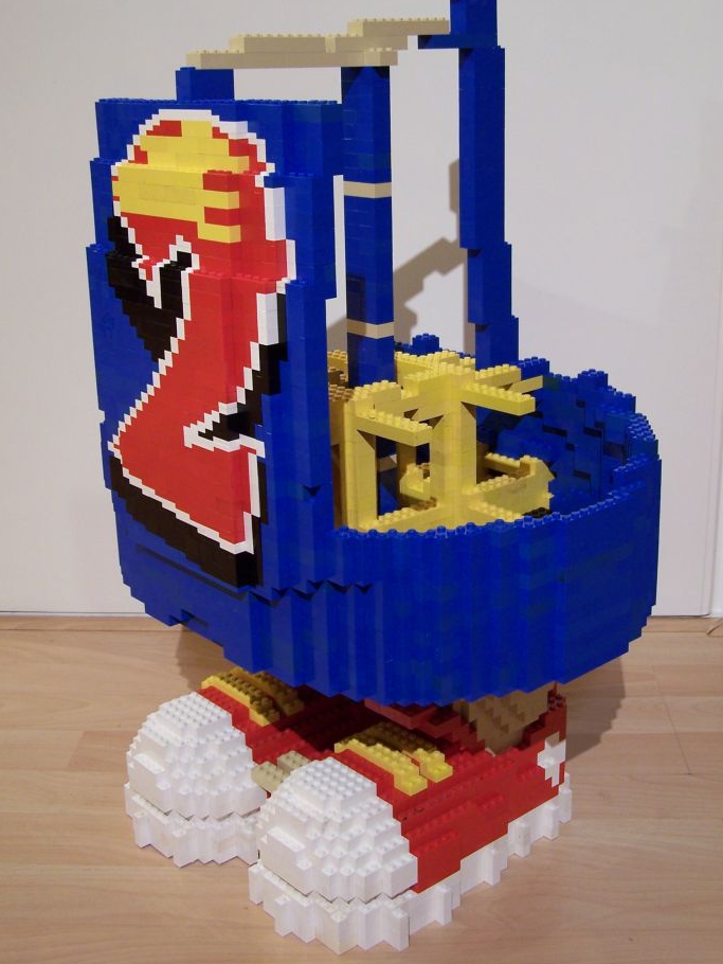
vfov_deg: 42.0
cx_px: 358
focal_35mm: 45
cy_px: 427
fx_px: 1253
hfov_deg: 32.2
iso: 80
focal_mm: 6.7
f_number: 2.8
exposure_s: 1/2
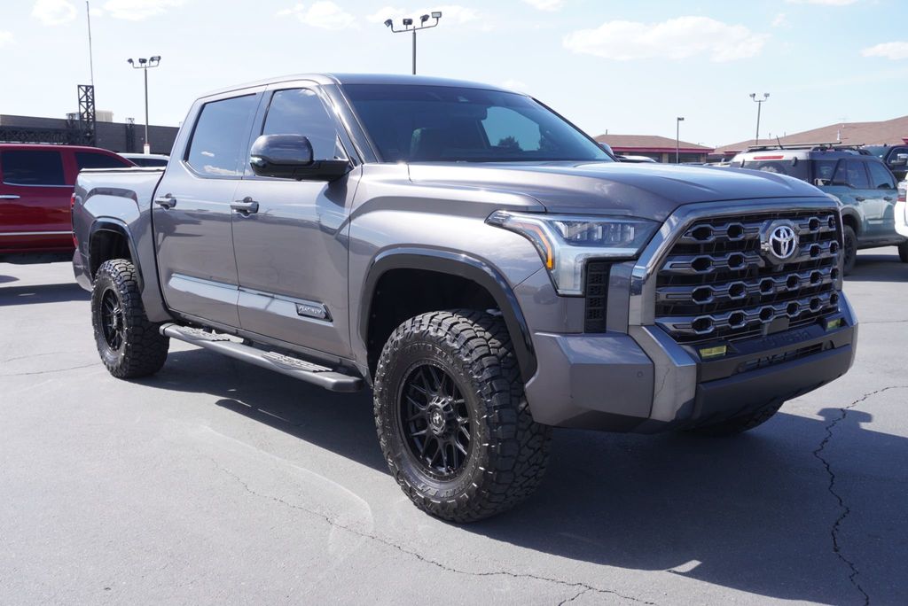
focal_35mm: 34
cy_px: 303
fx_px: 871
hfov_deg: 55.1
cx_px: 454
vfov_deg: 38.4
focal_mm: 23
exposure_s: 1/160
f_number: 6.3
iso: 100
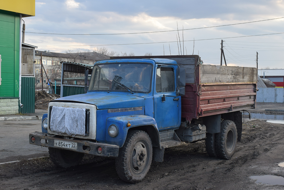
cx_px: 142
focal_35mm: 45
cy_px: 95
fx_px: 355
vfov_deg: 29.9
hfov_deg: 43.6
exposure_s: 1/200
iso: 400
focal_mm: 30
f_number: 8
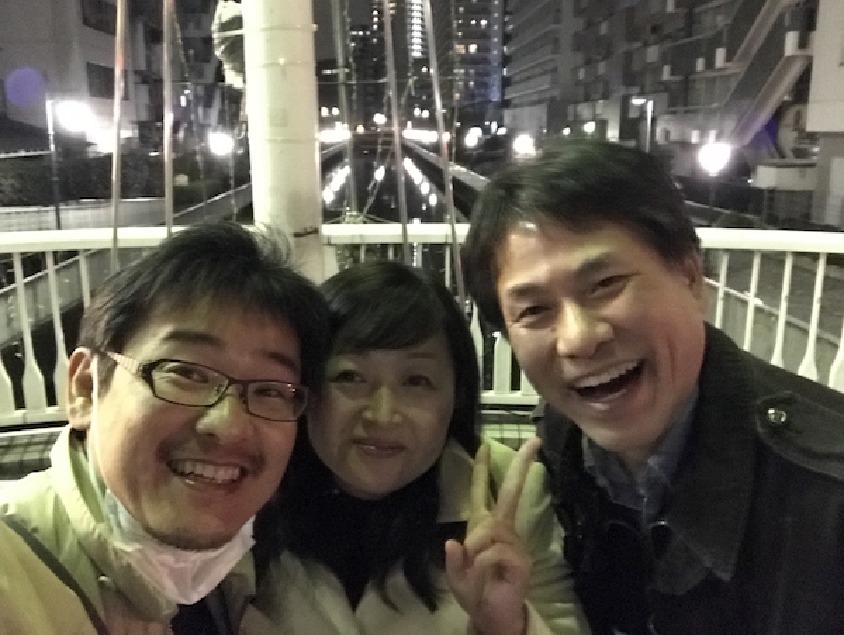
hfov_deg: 56.8
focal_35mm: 32
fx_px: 781
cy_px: 318
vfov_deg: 44.2
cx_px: 422
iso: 2000
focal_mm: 2.87
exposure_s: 1/17
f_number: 2.2
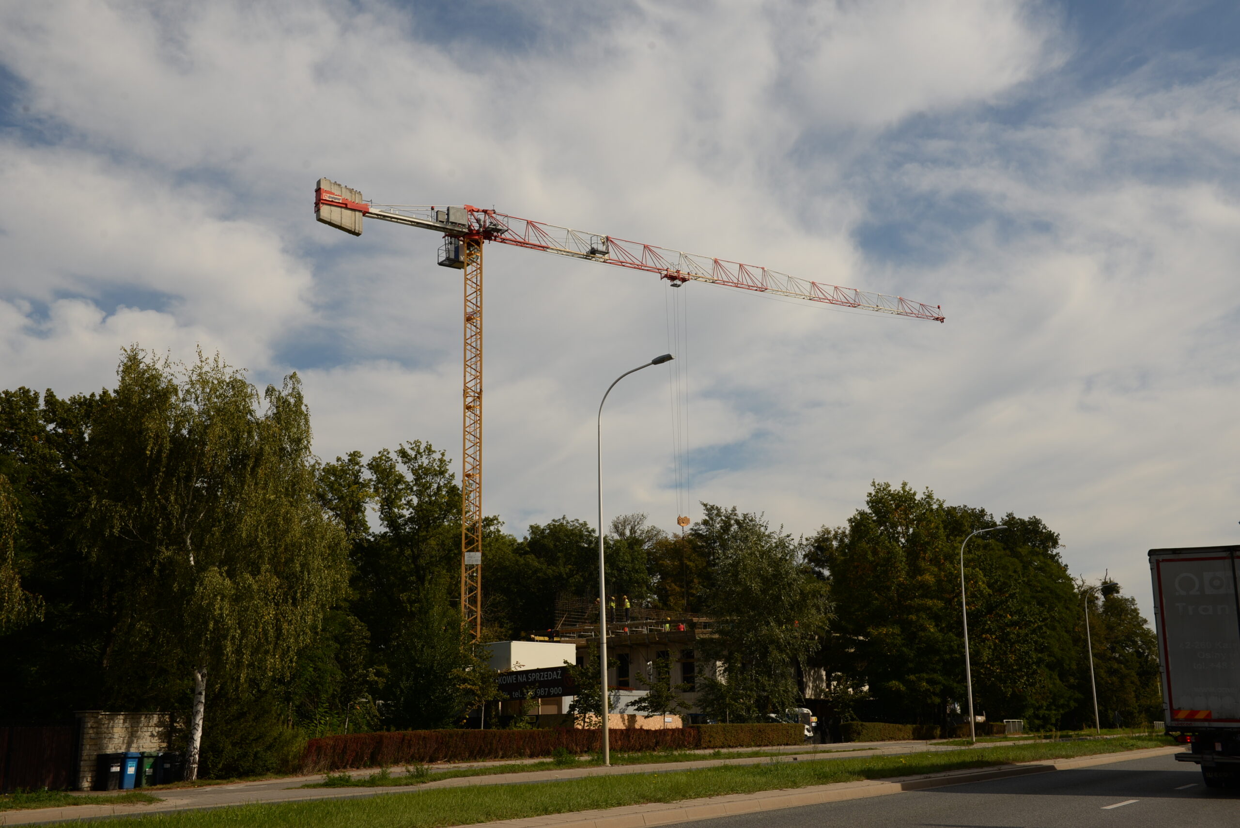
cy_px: 414
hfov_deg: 50.7
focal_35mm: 38
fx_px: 1309
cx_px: 620
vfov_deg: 35.1
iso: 100
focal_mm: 38
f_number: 10
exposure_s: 1/320
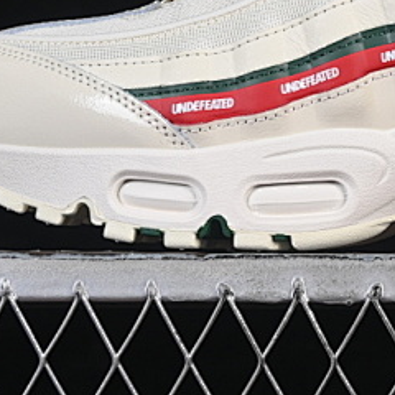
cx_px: 425
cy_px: -21
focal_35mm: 212
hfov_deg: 8.2
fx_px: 2737
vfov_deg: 8.2
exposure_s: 1/80
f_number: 8
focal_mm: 50
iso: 160
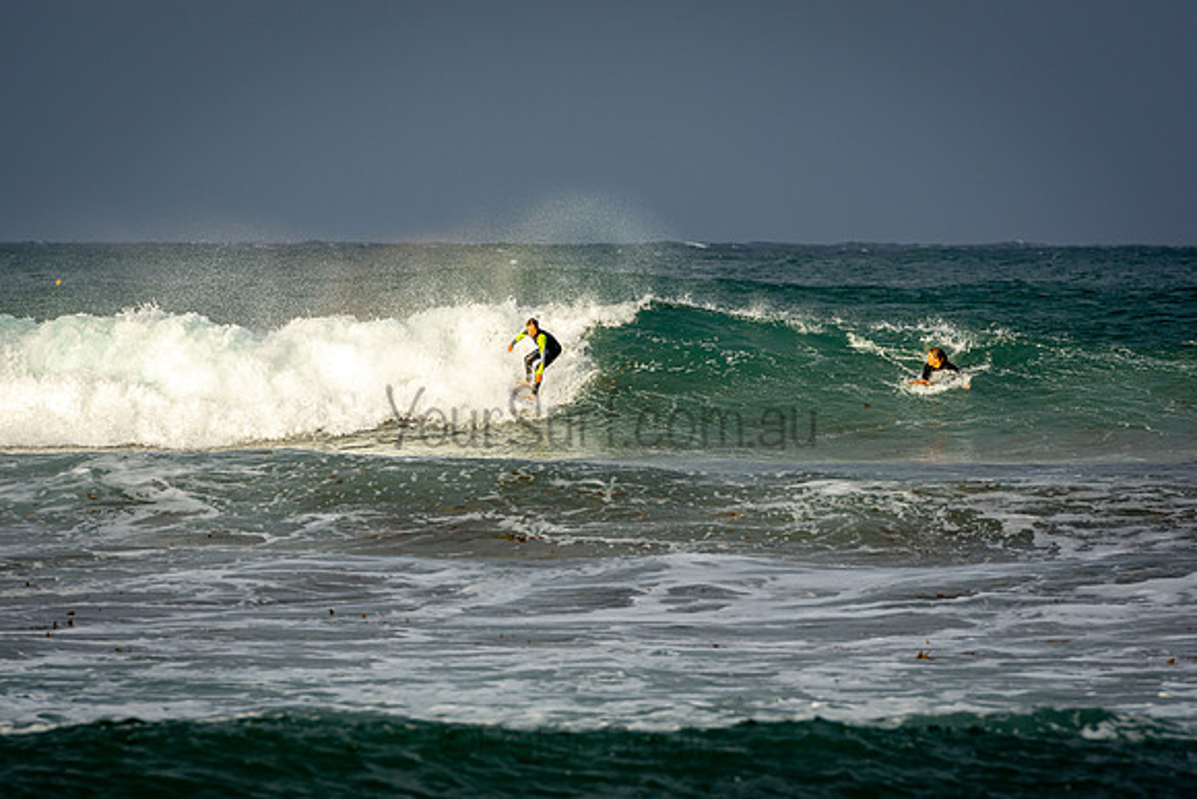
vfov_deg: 4.4
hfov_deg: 6.6
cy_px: 400
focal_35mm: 313
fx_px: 10398
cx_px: 598
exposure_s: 1/640
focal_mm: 200
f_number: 5.6
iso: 200
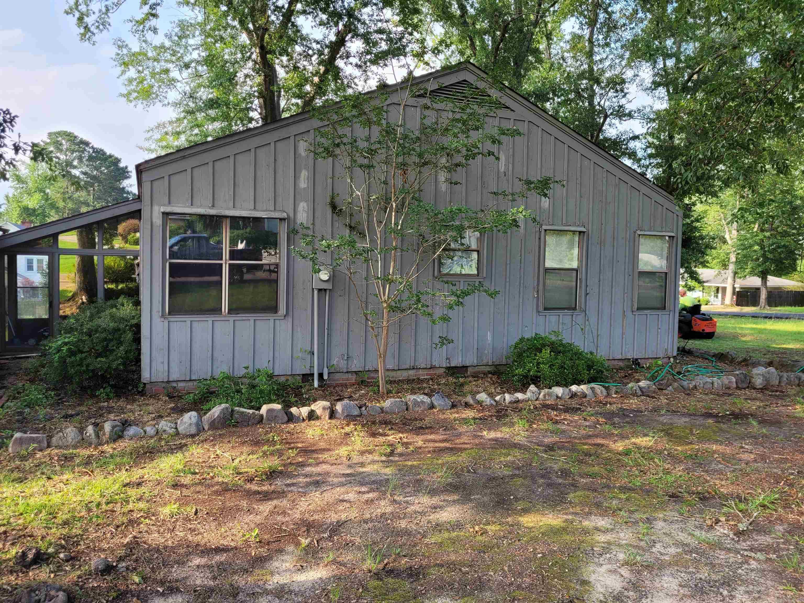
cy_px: 302
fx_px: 604
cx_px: 402
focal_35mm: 26
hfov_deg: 67.3
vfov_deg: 53.1
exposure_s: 1/390
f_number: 1.8
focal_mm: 5.4
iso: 40
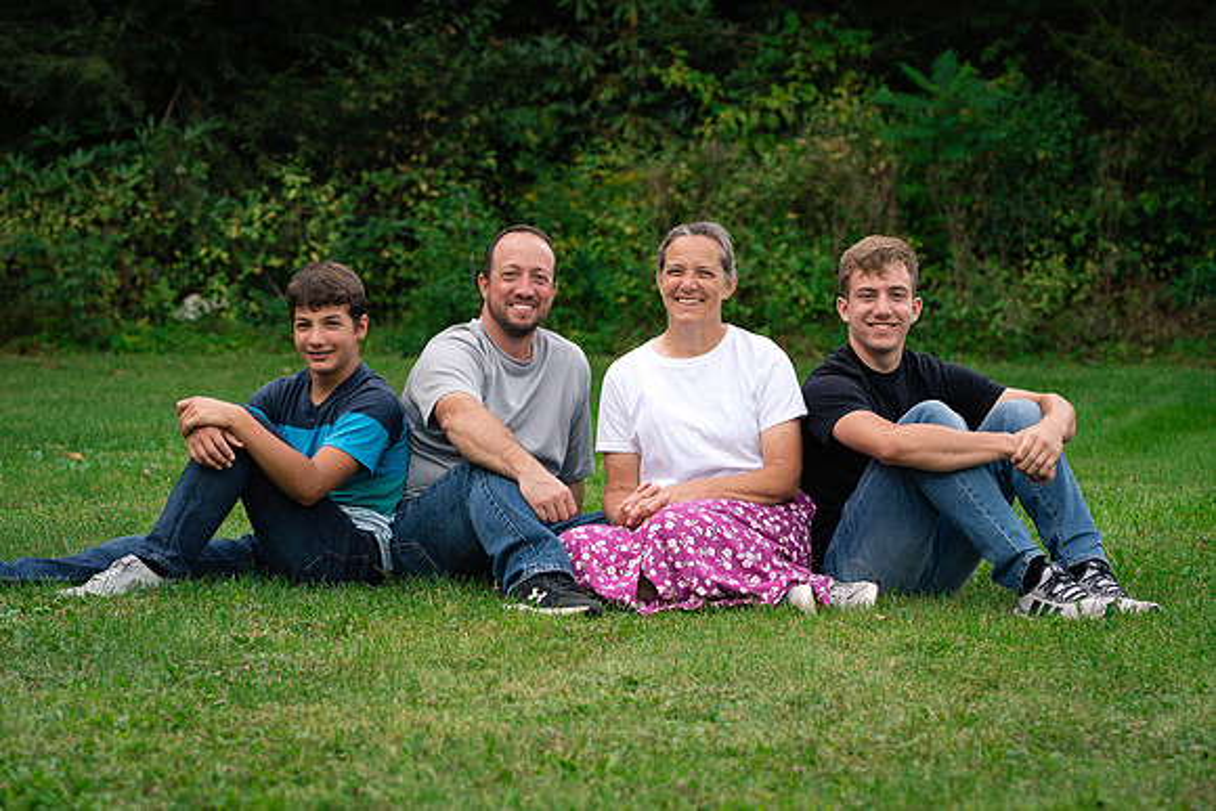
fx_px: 3447
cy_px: 487
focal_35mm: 102
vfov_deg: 13.4
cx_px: 524
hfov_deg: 20.0
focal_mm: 85
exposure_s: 1/400
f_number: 4.5
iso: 400
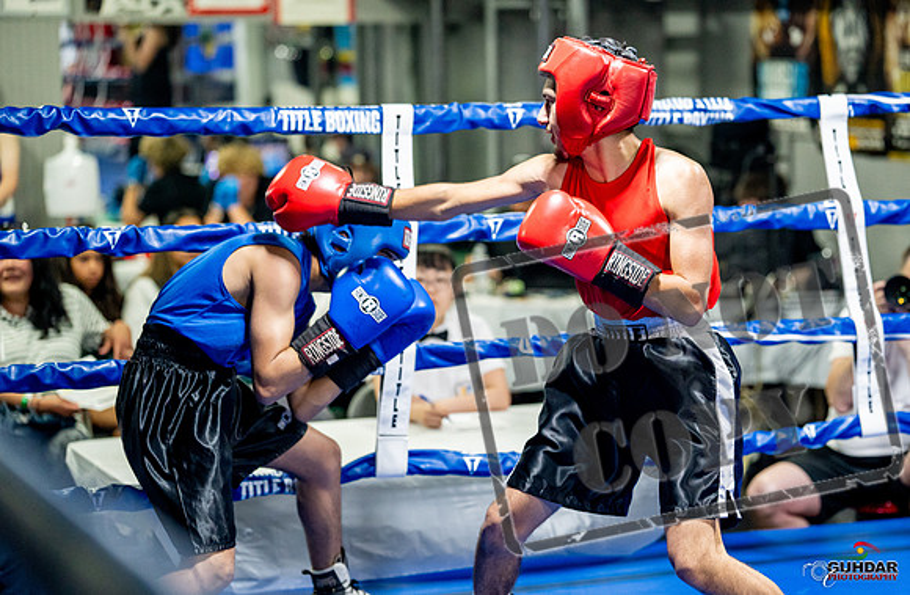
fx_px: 2450
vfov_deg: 13.8
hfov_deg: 21.0
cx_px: 552
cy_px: 325
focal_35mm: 98
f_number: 2
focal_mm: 80
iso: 4000
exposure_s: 1/800
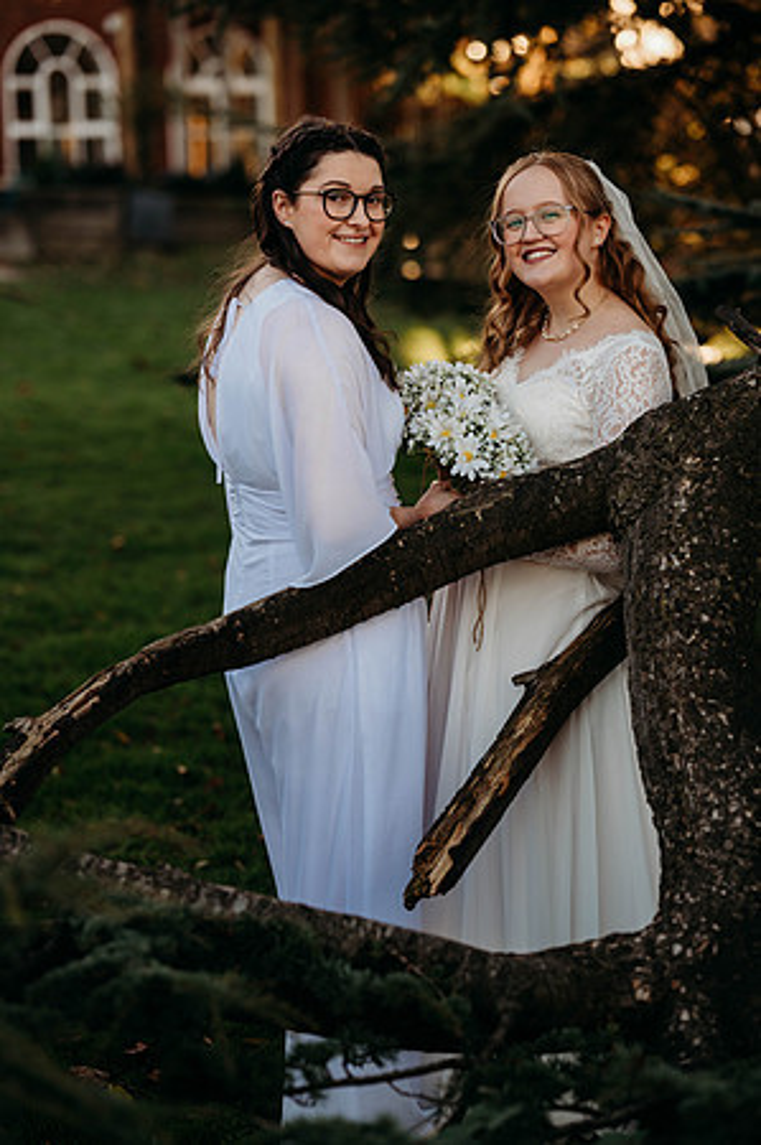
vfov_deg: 23.9
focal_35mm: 85
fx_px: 2701
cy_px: 572
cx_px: 380
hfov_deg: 16.0
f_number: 2.5
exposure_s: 1/640
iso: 100
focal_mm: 85
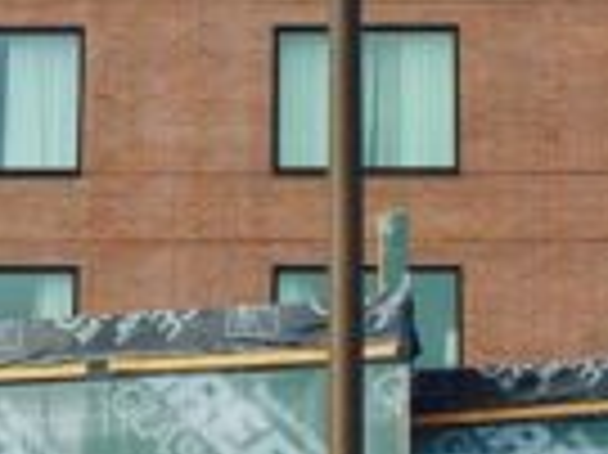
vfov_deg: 8.7
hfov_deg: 11.6
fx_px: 3001
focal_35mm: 171
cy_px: 238
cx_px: 351
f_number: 2.2
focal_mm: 4.12
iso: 32
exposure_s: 1/513
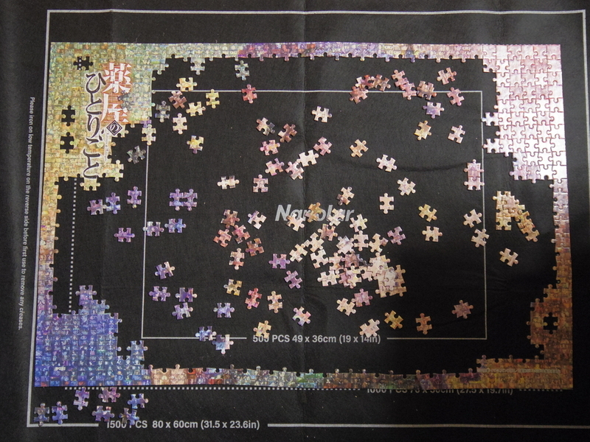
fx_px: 801
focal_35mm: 47
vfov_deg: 30.9
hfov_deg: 40.4
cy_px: 221
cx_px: 295
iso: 800
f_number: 1.9
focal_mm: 8.5
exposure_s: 1/40
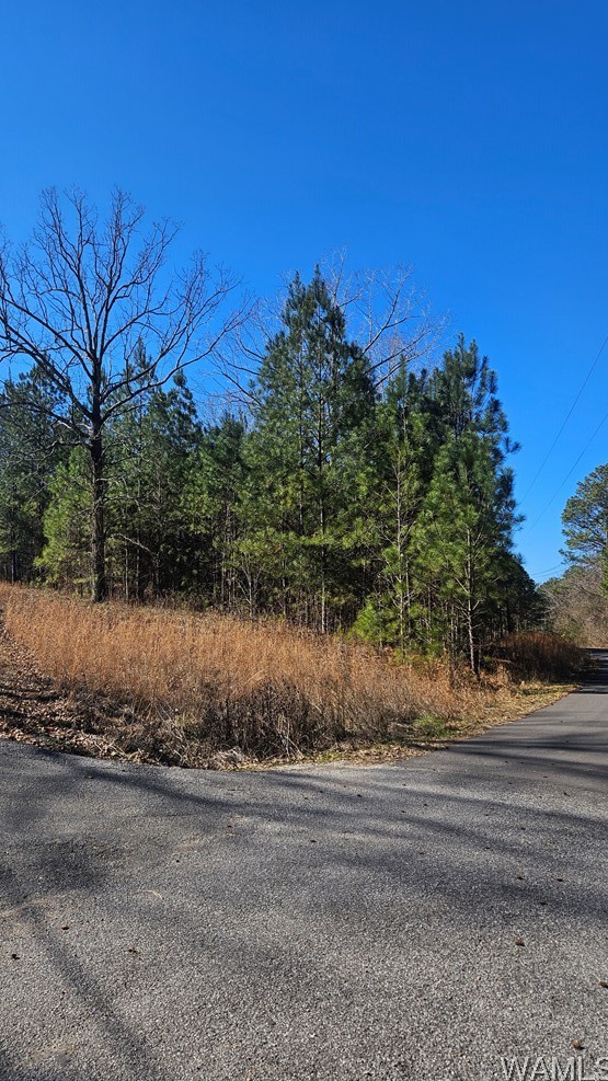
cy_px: 540
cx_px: 202
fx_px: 745
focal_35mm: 26
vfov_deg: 71.9
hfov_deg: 43.7
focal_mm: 5.4
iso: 25
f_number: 1.8
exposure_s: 1/1402
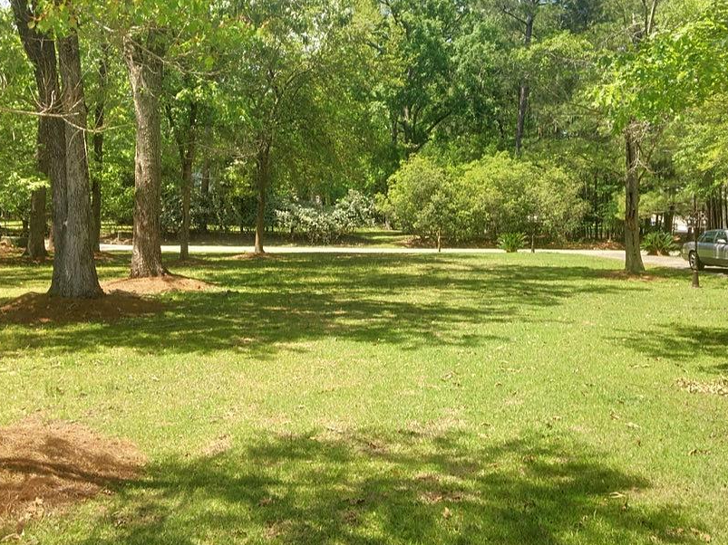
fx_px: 778
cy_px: 216
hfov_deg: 50.1
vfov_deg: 38.5
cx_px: 379
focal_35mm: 37
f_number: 2.2
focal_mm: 4.15
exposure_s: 1/610
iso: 25
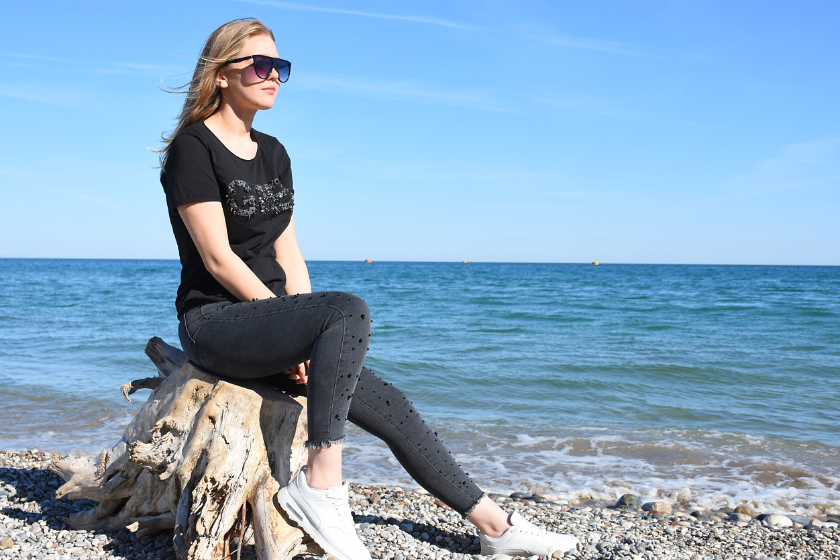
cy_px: 273
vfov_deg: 29.2
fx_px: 1073
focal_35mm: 46
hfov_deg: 42.7
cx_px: 392
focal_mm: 24
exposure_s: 1/640
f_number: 5.6
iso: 100
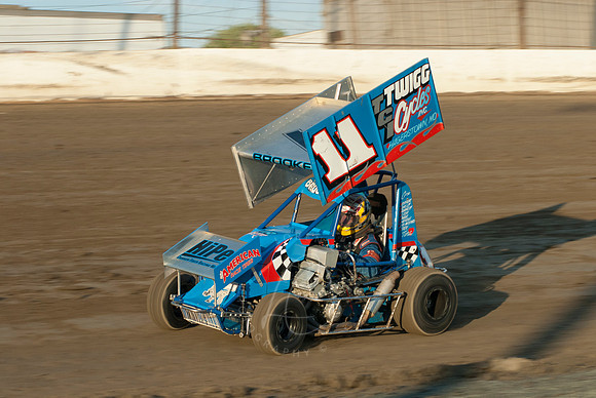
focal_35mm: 120
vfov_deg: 11.4
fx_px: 1989
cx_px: 298
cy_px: 199
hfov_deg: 17.0
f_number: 7.1
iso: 400
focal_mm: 80
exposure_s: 1/400
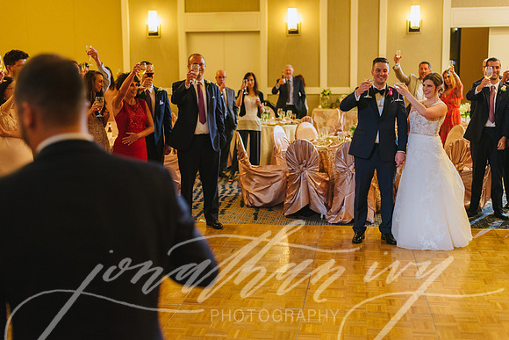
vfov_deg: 27.0
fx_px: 707
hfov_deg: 39.6
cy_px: 170
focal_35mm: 50
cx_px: 254
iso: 1600
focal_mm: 50
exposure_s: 1/125
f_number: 2.2
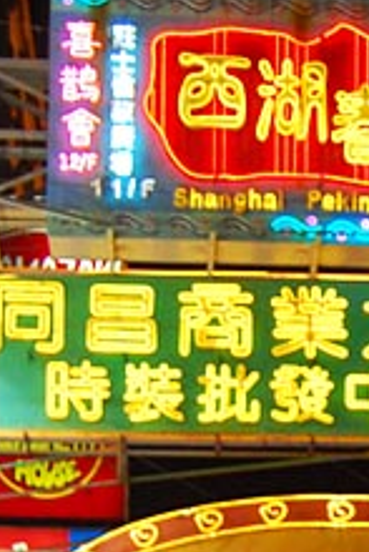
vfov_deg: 11.6
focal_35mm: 172
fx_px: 2640
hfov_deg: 7.8
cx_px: 602
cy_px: 745
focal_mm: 28
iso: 800
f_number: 4.2
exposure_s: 1/60
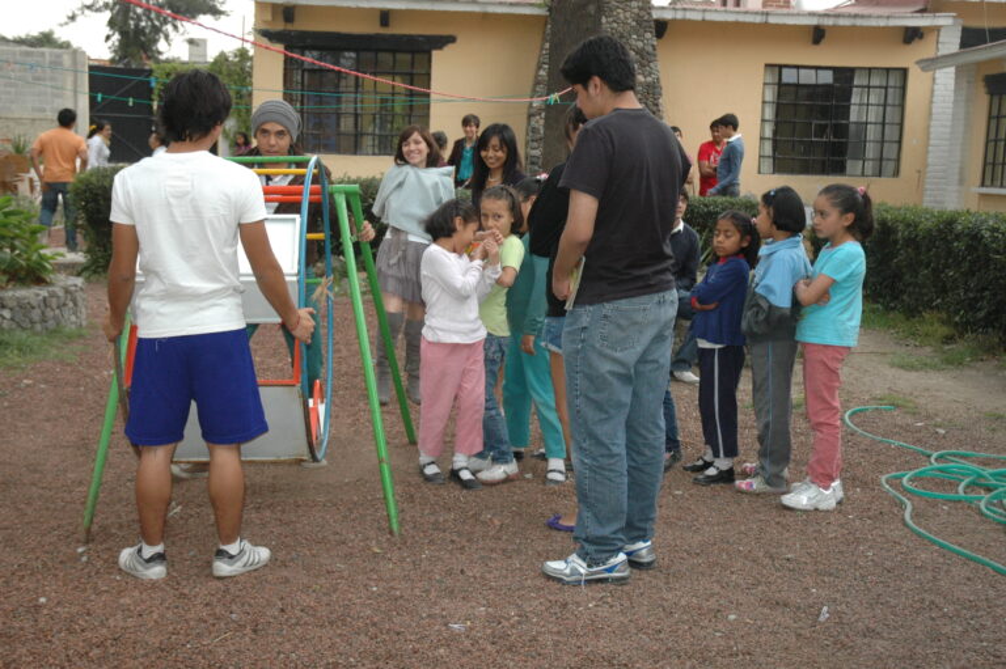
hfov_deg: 42.3
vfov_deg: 28.9
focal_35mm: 46
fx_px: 1299
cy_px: 334
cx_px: 503
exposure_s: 1/80
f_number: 4
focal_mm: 31
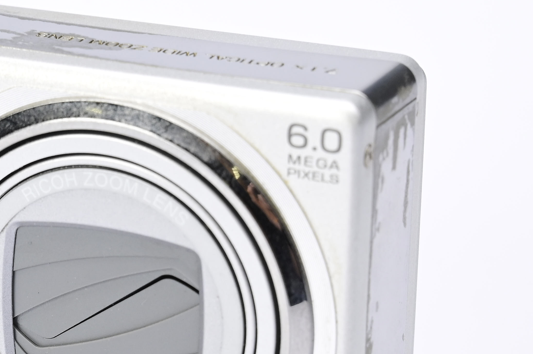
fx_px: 2841
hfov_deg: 10.6
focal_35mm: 192
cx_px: 32
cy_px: 259
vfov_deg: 7.1
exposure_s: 1/100
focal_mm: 70
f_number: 10
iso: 800
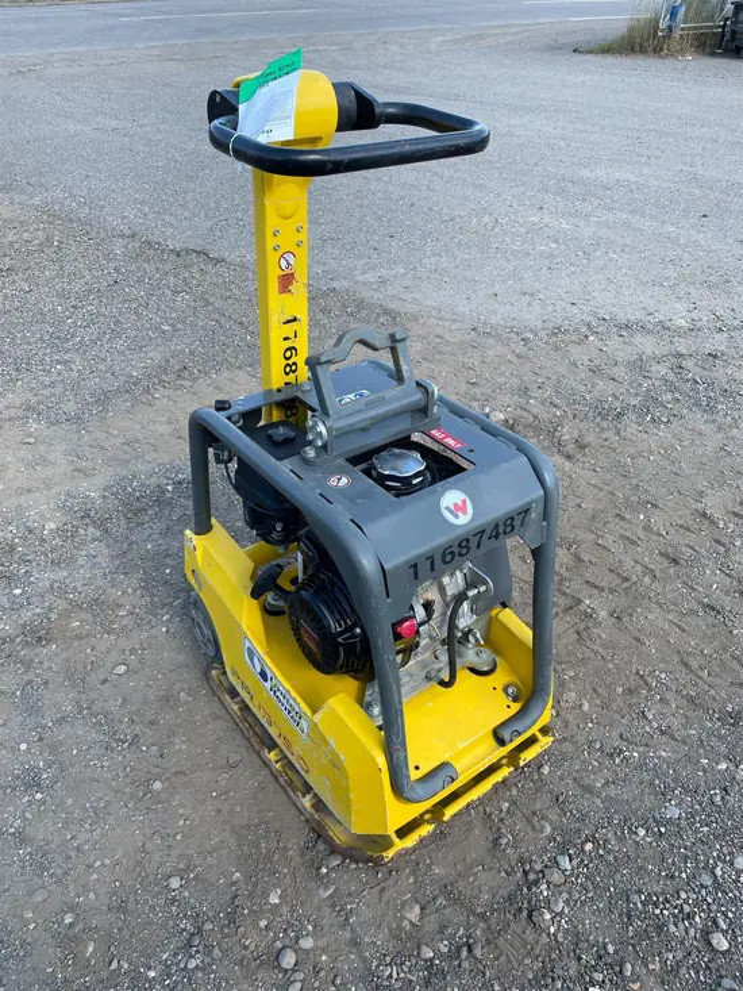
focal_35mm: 26
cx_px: 372
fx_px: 744
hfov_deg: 53.1
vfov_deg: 67.3
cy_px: 496
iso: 32
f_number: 1.6
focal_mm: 4.2
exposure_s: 1/836
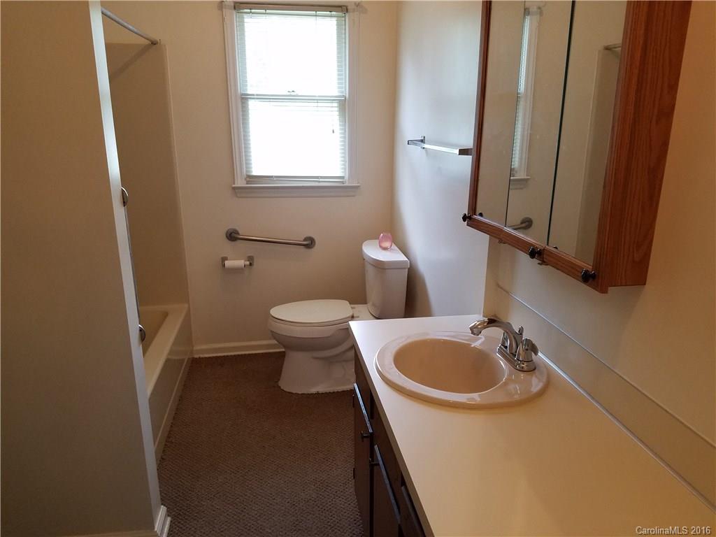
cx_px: 358
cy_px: 268
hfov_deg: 67.3
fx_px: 538
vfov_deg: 53.1
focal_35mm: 26
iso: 200
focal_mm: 4.2
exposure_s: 1/60
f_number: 1.7
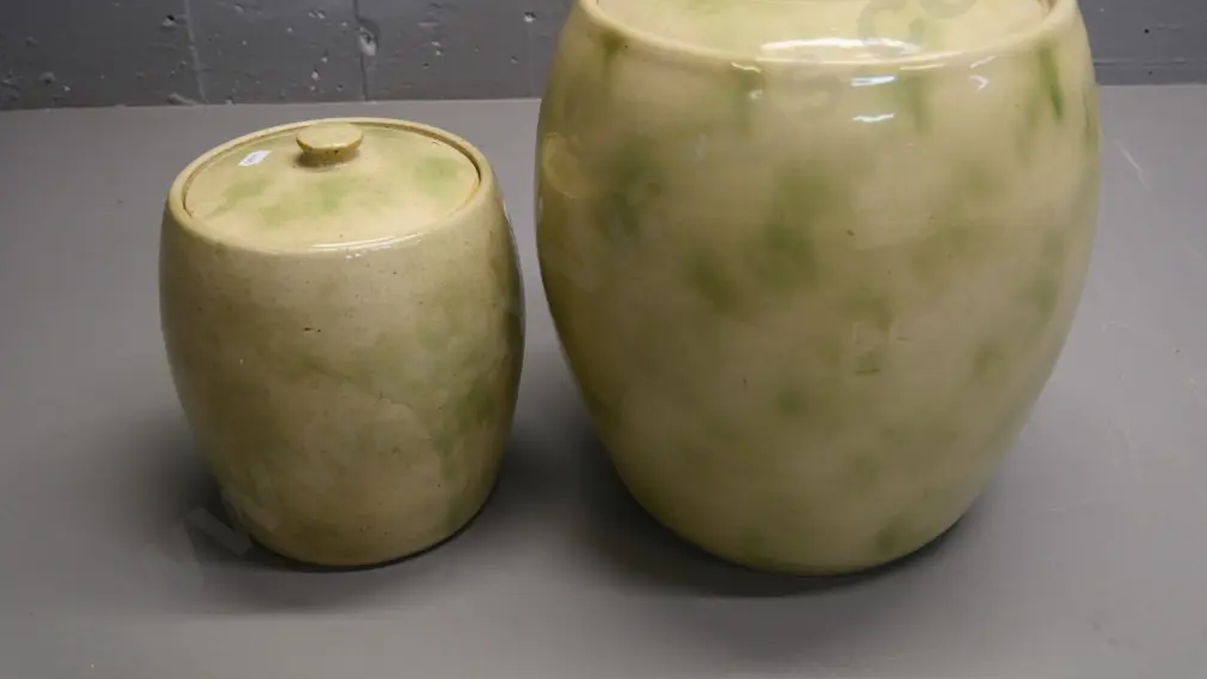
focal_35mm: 40
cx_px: 614
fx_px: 1280
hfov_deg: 50.5
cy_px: 233
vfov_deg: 29.5
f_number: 3.9
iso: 500
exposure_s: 1/60
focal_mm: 18
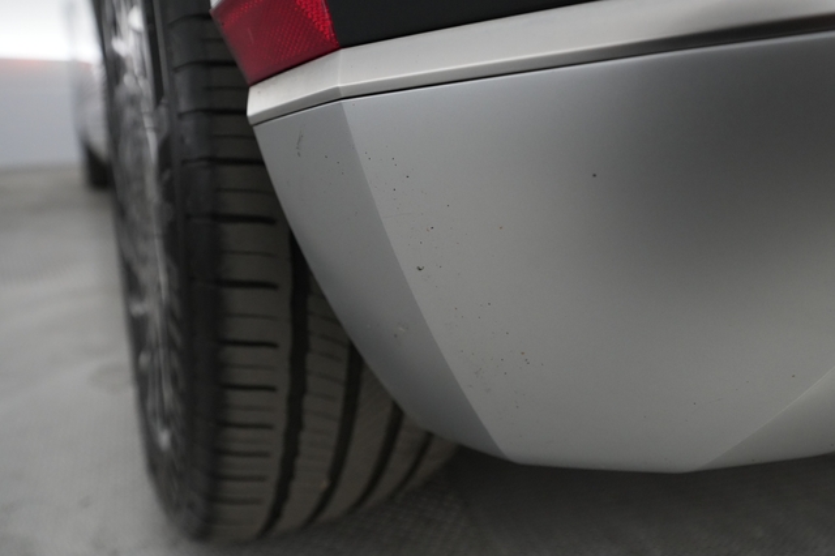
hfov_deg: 65.5
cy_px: 278
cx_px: 418
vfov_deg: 46.4
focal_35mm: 28
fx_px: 649
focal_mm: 28
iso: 5000
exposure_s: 1/200
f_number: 5
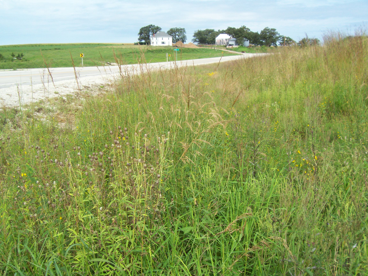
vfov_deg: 41.8
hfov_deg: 54.0
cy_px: 138
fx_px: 361
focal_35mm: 34
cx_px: 184
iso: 80
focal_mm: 5.6
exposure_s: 1/306
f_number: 5.1
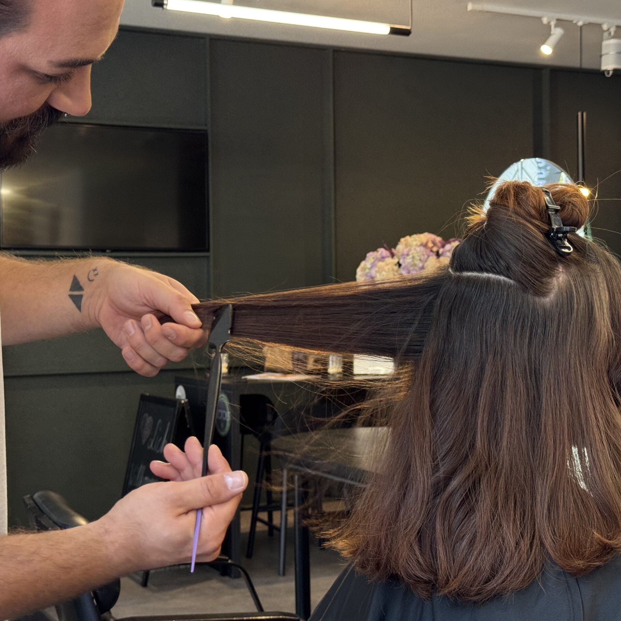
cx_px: 297
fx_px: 1157
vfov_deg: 30.0
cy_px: 310
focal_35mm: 57
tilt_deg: -0.1
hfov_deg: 30.0
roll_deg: +1.0
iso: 100
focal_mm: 6.76
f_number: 1.78
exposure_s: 1/50
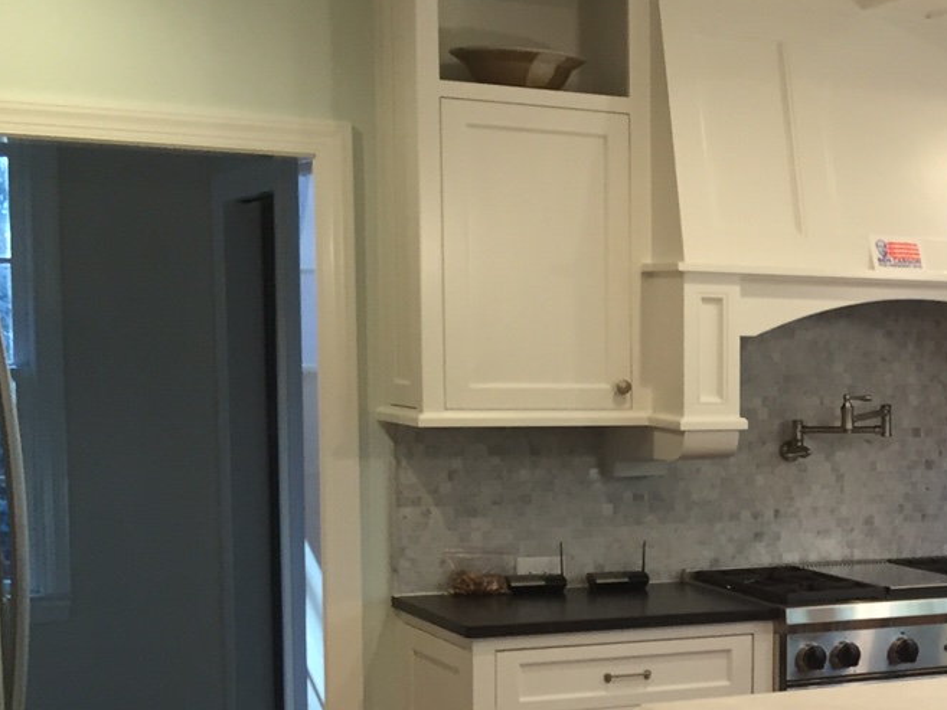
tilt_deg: -6.0
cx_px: 1152
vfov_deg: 20.2
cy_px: 554
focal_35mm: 72
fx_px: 1970
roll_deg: -1.7
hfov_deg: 24.4
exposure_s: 1/30
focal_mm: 4.15
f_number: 2.2
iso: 64
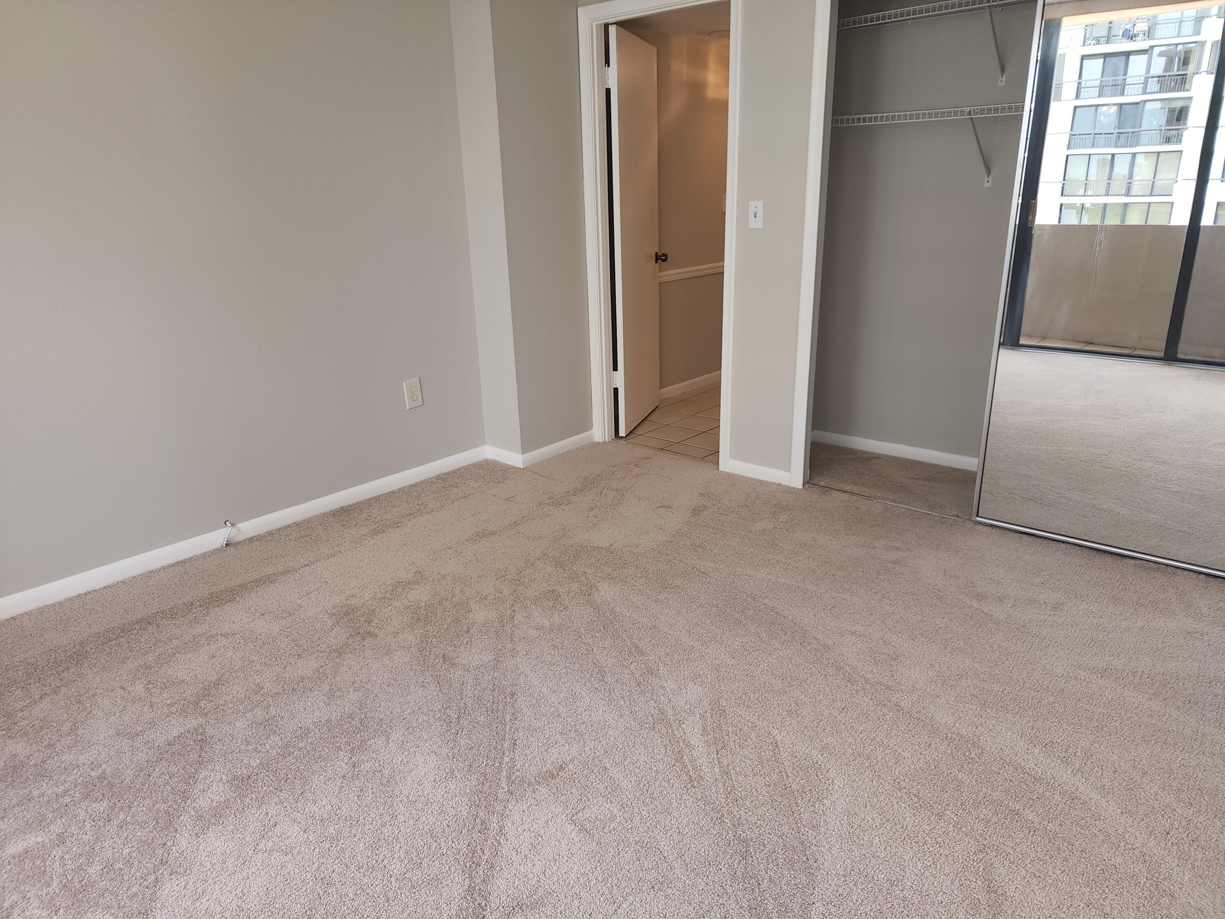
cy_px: 460
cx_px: 612
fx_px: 814
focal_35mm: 23
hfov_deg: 73.9
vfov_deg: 58.9
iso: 40
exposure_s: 1/60
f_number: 1.8
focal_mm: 6.4
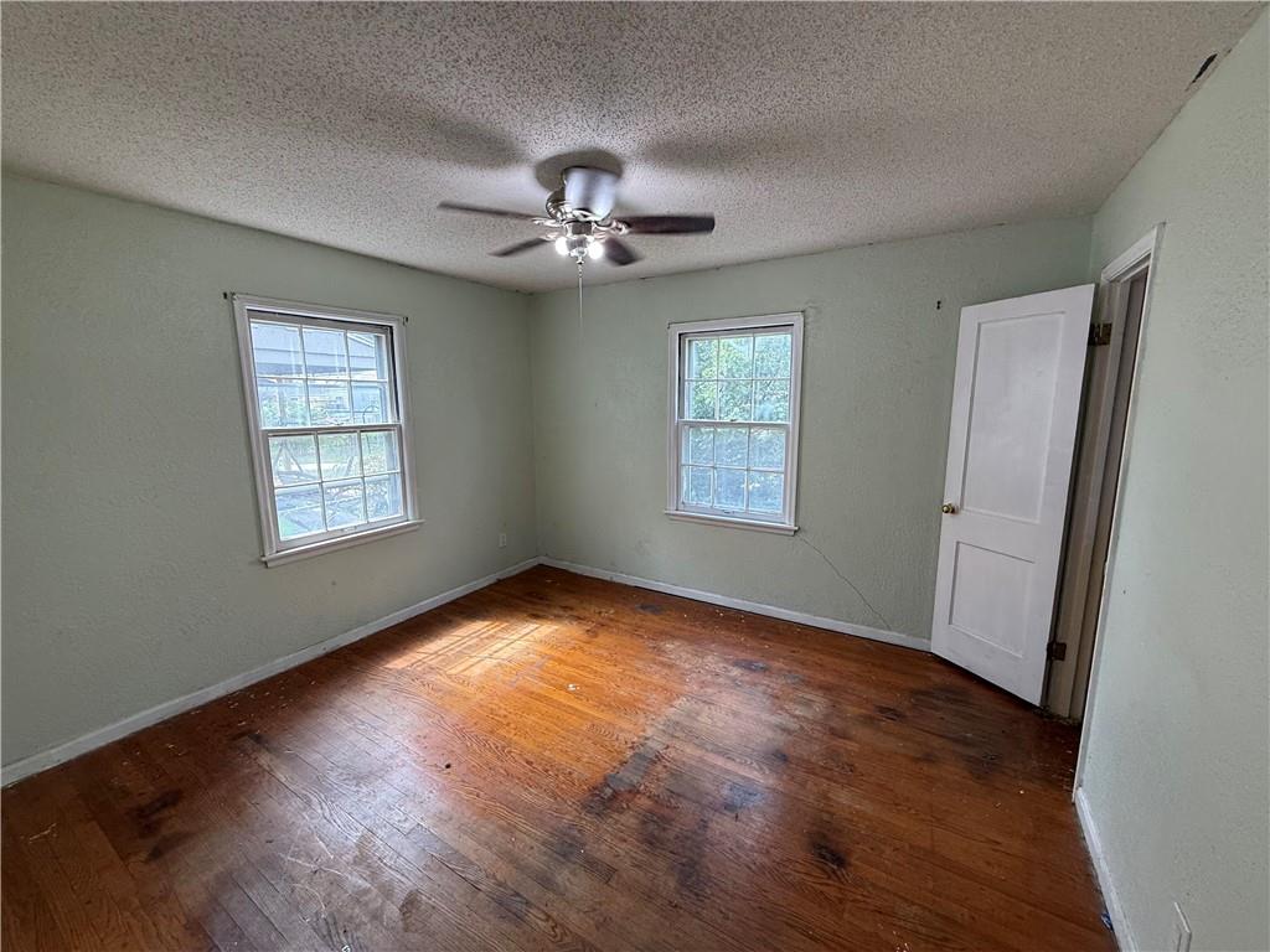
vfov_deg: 85.7
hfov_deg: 102.1
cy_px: 476
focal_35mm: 14
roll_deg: +0.1
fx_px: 514
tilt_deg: -8.5
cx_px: 635
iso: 125
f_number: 2.2
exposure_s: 1/120
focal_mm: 2.22
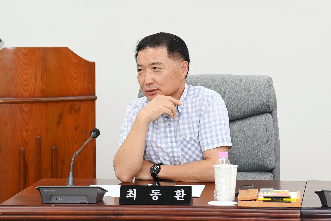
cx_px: 166
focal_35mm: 120
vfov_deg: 11.4
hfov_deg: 17.1
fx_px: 1103
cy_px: 110
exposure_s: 1/250
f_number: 6.3
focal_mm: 120
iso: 2500
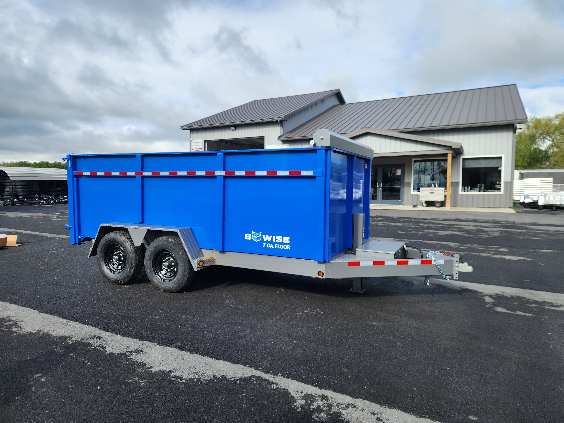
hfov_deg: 73.9
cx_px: 282
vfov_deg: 58.9
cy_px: 212
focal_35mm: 23
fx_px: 375
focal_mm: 5.4
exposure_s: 1/883
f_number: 1.8
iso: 20
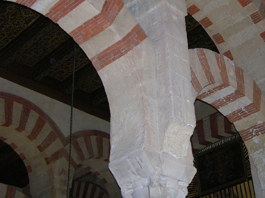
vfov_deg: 25.0
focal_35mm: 58
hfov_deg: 33.1
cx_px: 166
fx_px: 444
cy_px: 59
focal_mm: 8.9
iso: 200
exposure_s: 1/60.1
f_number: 2.8
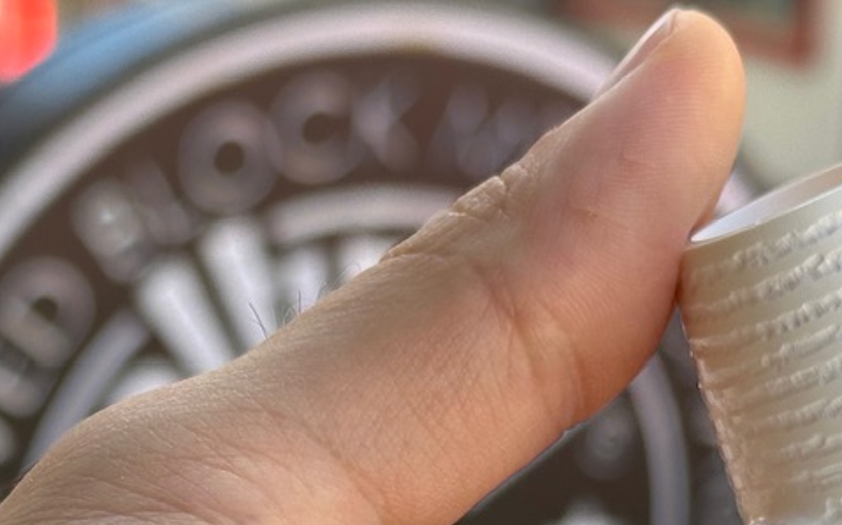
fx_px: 3120
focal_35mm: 136
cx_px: 360
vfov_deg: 9.4
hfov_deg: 15.4
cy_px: 715
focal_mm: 6.86
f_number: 1.78
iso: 64
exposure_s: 1/454
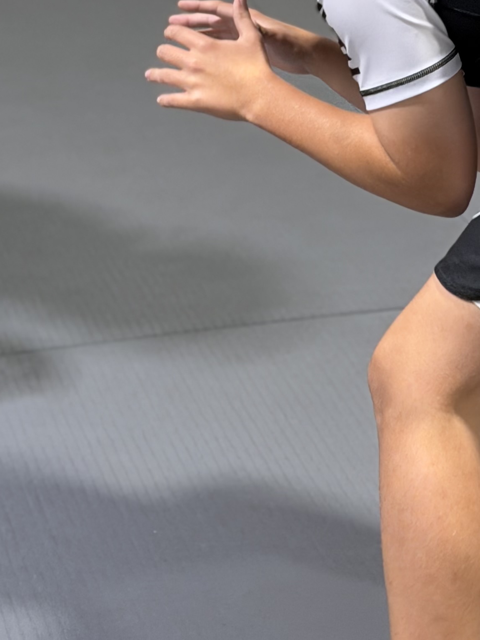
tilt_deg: -17.7
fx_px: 2330
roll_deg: +0.5
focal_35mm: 126
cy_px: -20
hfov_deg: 11.7
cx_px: 105
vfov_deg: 15.3
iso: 100
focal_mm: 6.76
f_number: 1.78
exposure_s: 1/121
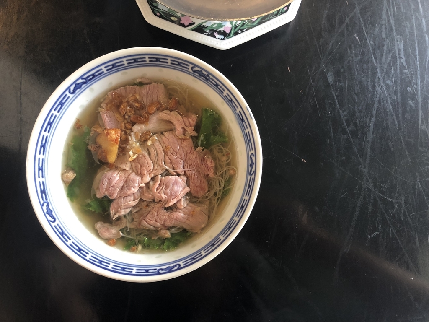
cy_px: 161
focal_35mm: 28
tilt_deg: -81.2
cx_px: 214
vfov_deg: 49.7
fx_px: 347
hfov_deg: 63.4
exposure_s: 1/15
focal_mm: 3.99
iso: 50
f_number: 1.8
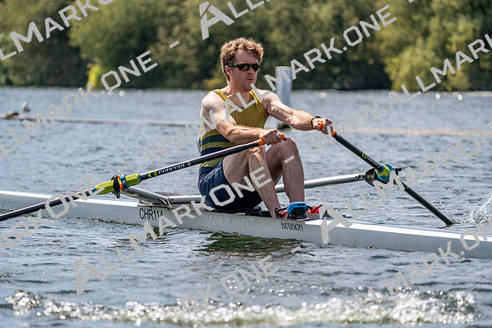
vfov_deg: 5.9
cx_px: 246
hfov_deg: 8.9
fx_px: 3171
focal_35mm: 232
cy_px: 164
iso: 250
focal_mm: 232
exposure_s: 1/2000
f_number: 5.6
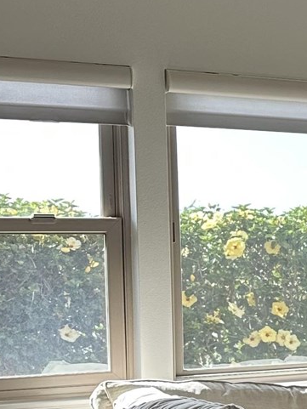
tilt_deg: -3.8
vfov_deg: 17.0
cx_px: 670
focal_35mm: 115
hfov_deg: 11.3
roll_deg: -0.9
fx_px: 1359
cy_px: 329
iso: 80
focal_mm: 6.86
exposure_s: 1/270
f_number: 1.78
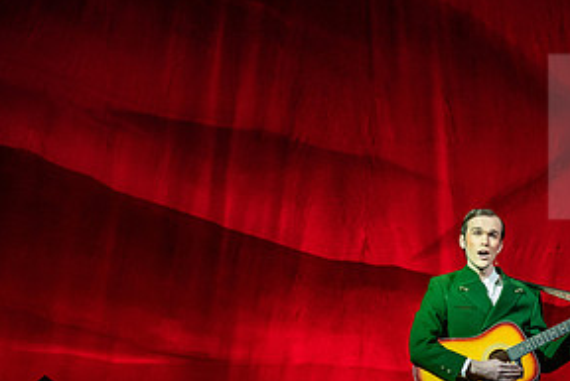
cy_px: 293
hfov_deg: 10.4
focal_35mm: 197
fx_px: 3121
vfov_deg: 7.0
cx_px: 489
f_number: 3.2
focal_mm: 98
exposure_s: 1/250
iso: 3200
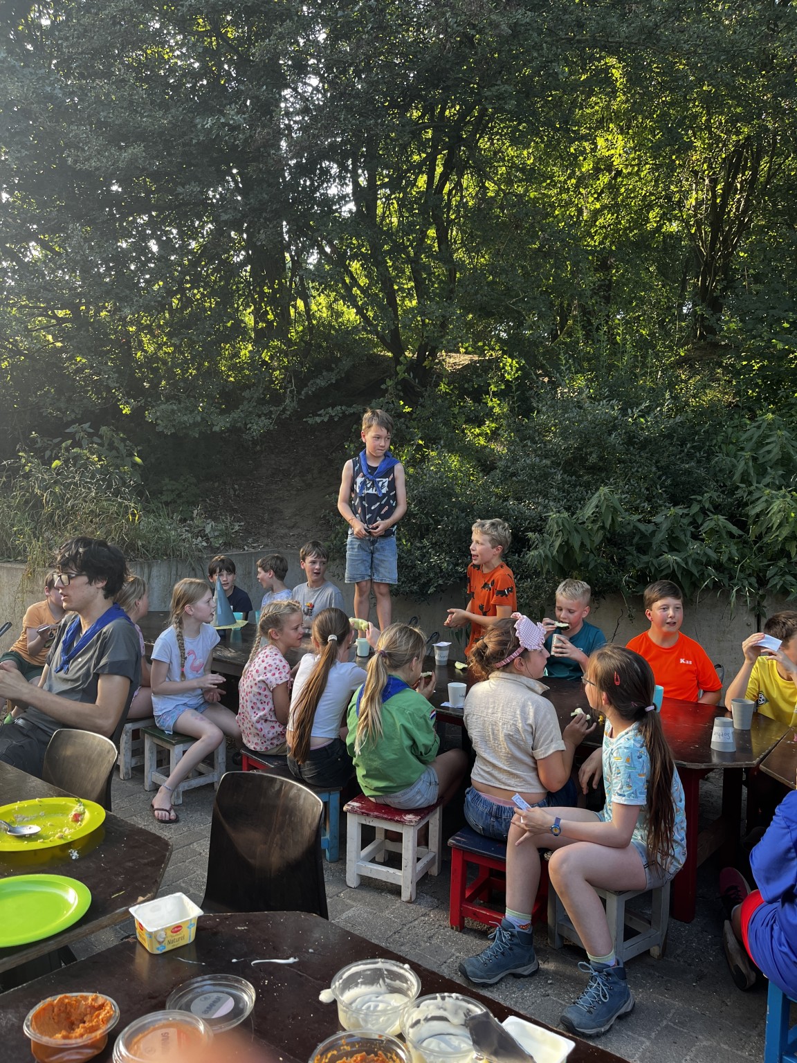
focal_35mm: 26
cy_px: 532
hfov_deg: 53.1
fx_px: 798
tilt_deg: -5.2
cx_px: 398
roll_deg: -0.1
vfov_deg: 67.3
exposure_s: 1/122
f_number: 1.6
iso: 50
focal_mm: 5.1
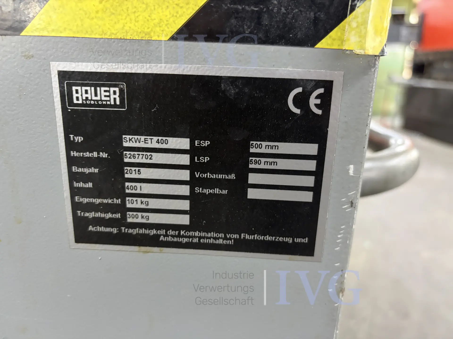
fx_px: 340
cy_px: 170
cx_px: 226
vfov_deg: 53.1
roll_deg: -1.1
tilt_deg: -15.1
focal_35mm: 26
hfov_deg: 67.3
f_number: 1.6
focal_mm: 5.96
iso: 320
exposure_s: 1/50
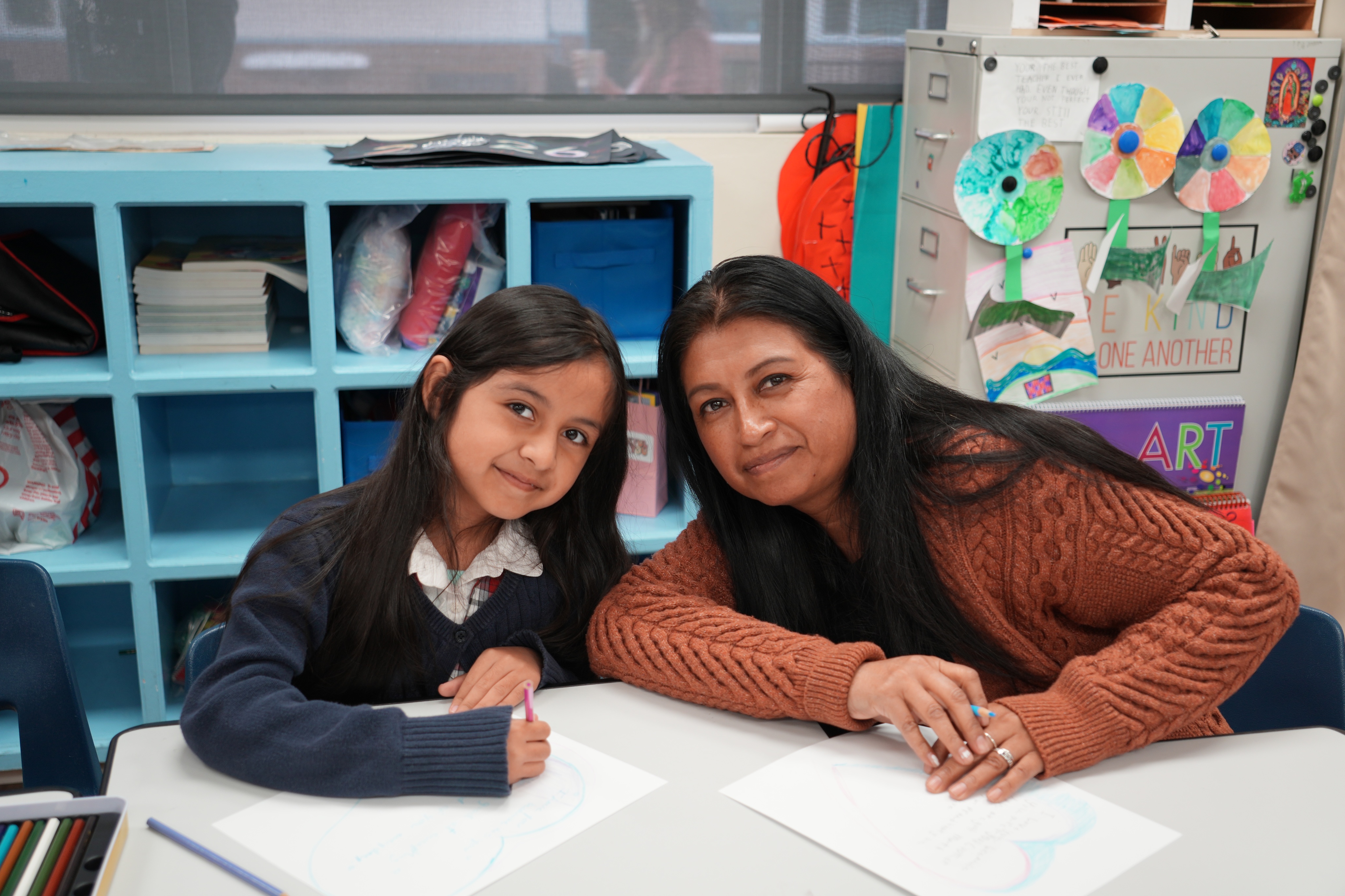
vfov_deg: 34.1
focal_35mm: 39
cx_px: 678
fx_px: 1461
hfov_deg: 49.4
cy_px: 439
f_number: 2.8
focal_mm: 25.4
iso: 160
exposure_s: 1/40
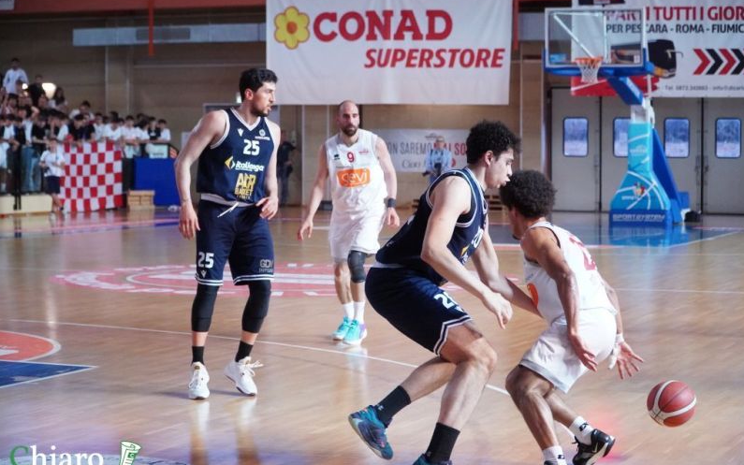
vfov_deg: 16.3
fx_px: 1622
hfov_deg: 25.8
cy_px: 236
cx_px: 373
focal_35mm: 80
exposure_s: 1/800
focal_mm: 52
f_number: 4
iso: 5000
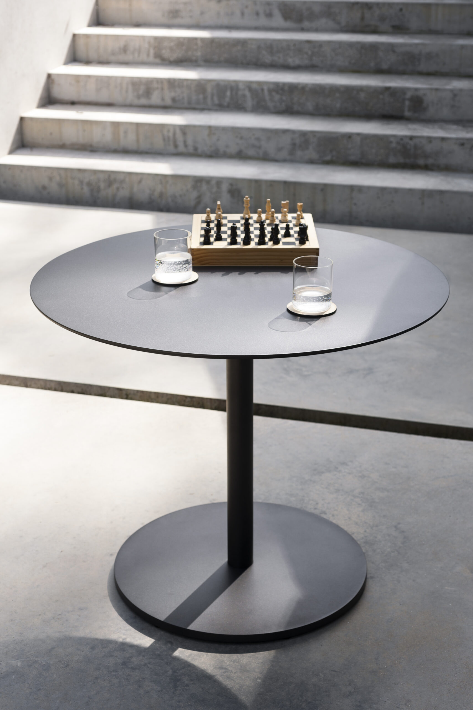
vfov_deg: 33.4
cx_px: 236
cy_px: 355
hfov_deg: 22.6
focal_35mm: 60
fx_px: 1182
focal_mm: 60
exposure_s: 1/125
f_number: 6.3
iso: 100
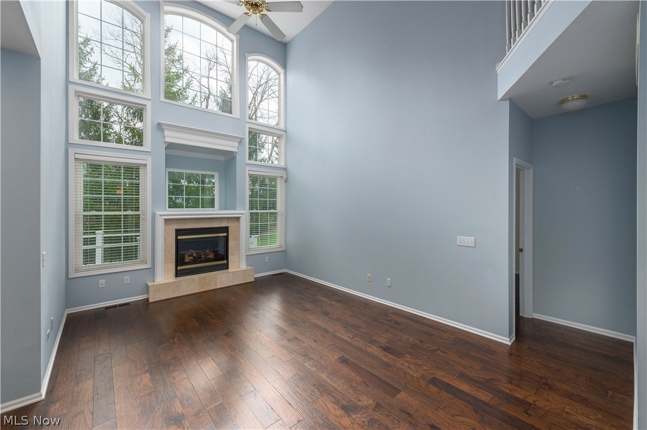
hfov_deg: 100.4
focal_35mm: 15
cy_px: 215
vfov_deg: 77.2
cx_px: 324
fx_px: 269
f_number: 8
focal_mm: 15
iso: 200
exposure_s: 1/60
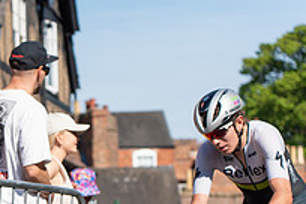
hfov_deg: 9.7
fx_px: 1768
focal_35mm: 208
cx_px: -84
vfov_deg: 6.6
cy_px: 254
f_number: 3.5
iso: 100
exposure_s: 1/1000
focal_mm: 73
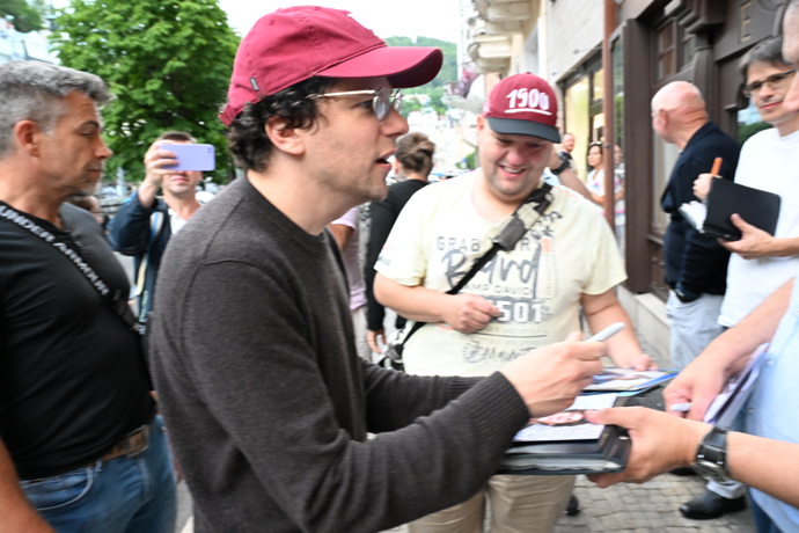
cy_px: 266
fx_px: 644
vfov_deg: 45.0
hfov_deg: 63.7
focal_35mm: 29
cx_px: 400
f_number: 9
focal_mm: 29
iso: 6400
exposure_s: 1/125
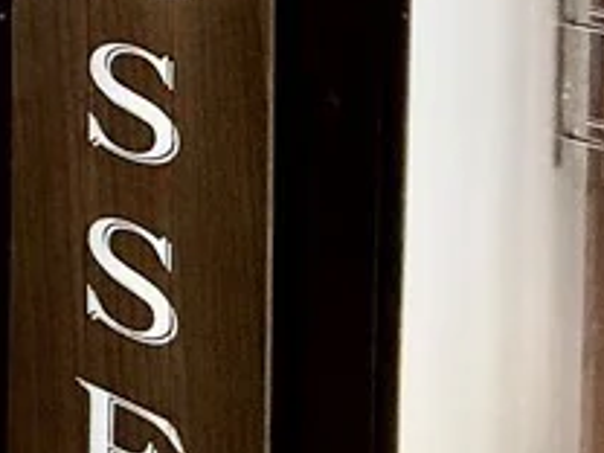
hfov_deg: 15.2
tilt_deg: +0.1
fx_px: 1204
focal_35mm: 69
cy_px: -322
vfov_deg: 17.8
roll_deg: +0.0
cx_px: -842
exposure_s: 1/120
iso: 100
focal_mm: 2.22
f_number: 2.2
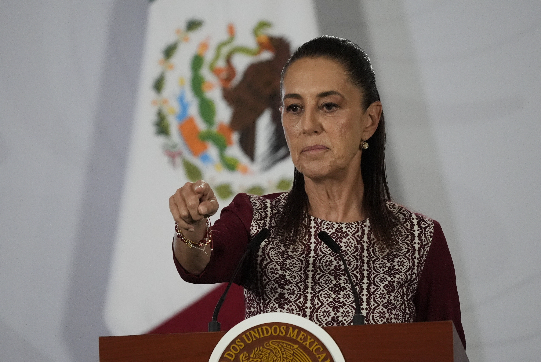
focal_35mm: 900
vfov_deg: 1.5
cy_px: 181
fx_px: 13537
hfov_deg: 2.3
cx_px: 270
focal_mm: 600
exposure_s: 1/320
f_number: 6.3
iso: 5000
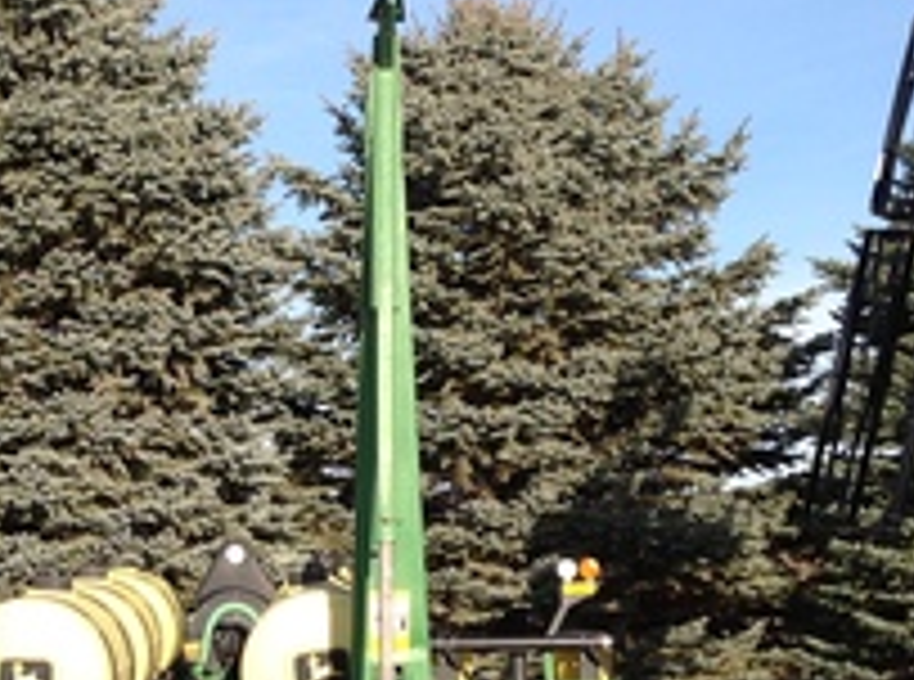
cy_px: 617
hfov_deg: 20.7
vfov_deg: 15.5
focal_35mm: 94
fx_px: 2475
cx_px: 212
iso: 50
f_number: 2.4
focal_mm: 4.28
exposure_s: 1/1209
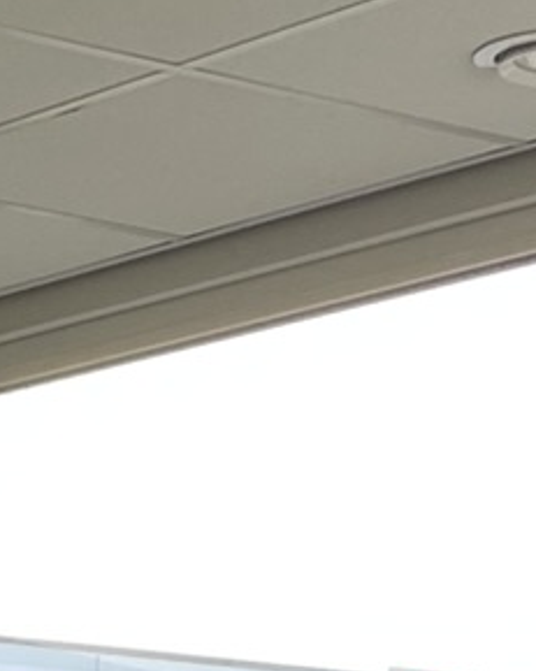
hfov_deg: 7.9
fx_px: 3571
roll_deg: -1.5
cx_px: -791
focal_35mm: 180
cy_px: 1776
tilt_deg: -10.1
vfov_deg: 9.2
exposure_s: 1/121
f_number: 1.6
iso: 50
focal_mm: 4.2
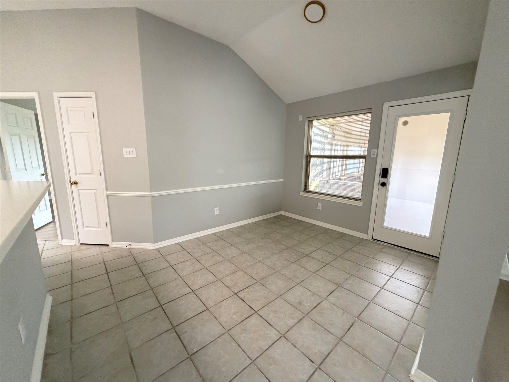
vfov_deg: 85.7
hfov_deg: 102.1
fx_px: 206
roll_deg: -0.8
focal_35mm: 14
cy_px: 191
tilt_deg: -10.8
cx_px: 254
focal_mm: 2.22
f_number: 2.2
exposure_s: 1/60
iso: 640
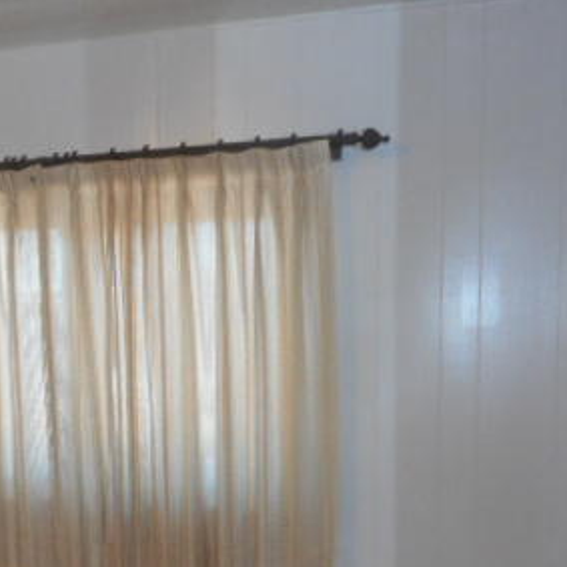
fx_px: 1075
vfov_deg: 29.0
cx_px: 30
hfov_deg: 28.1
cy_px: 447
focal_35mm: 58
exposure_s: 1/25
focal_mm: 5.2
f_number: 4
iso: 280
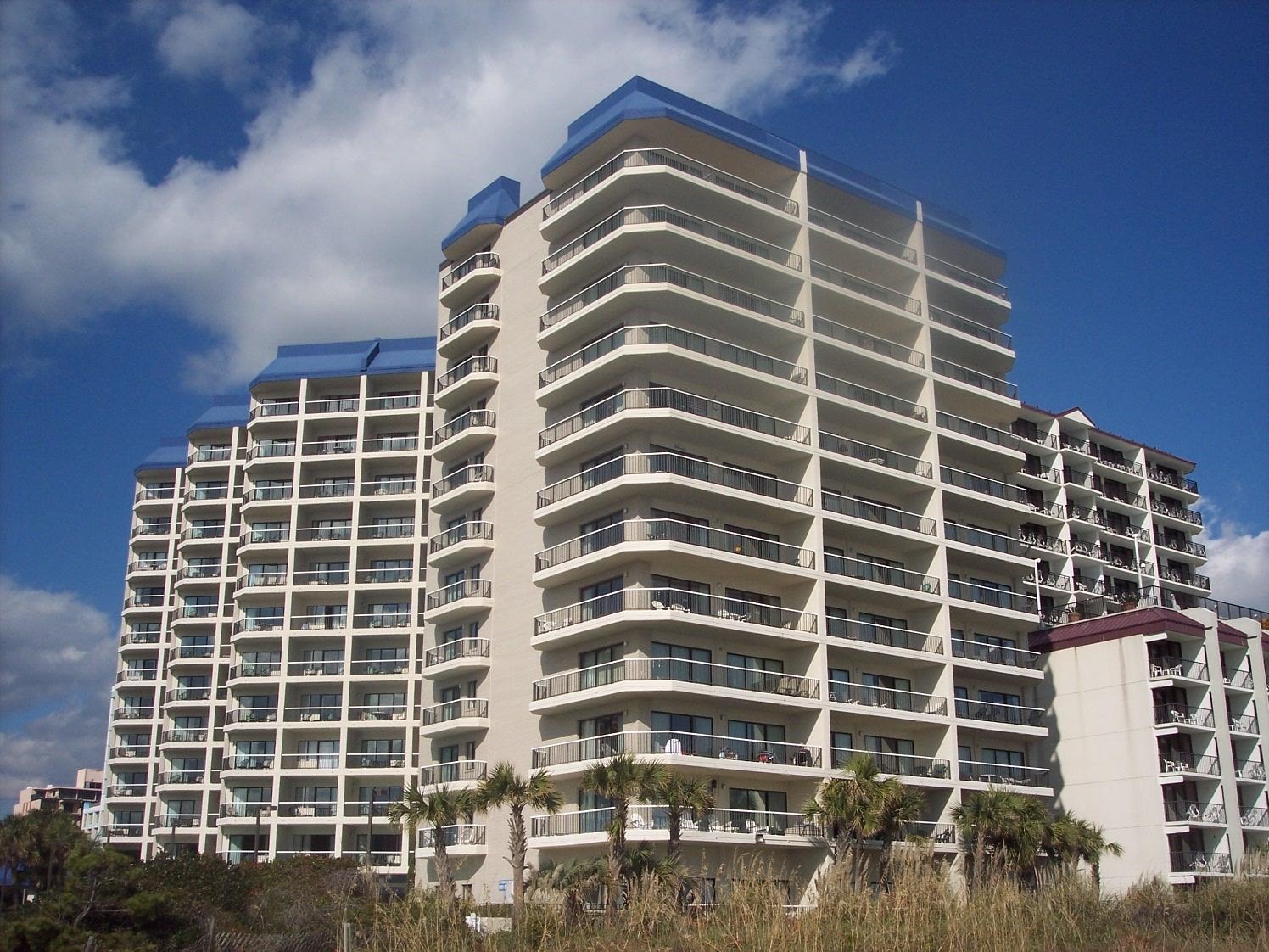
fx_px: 1430
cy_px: 476
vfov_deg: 36.8
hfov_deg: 47.9
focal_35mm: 39
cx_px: 634
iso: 100
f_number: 5.6
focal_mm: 8
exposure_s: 1/1000
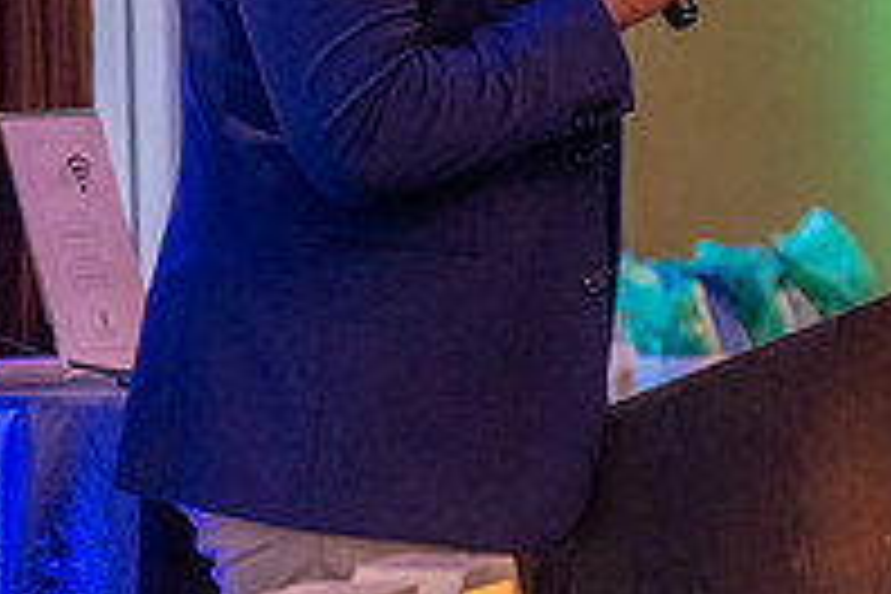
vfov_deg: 3.7
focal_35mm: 370
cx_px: 482
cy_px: 74
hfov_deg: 5.6
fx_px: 9157
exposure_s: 1/250
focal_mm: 126
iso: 2500
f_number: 2.8
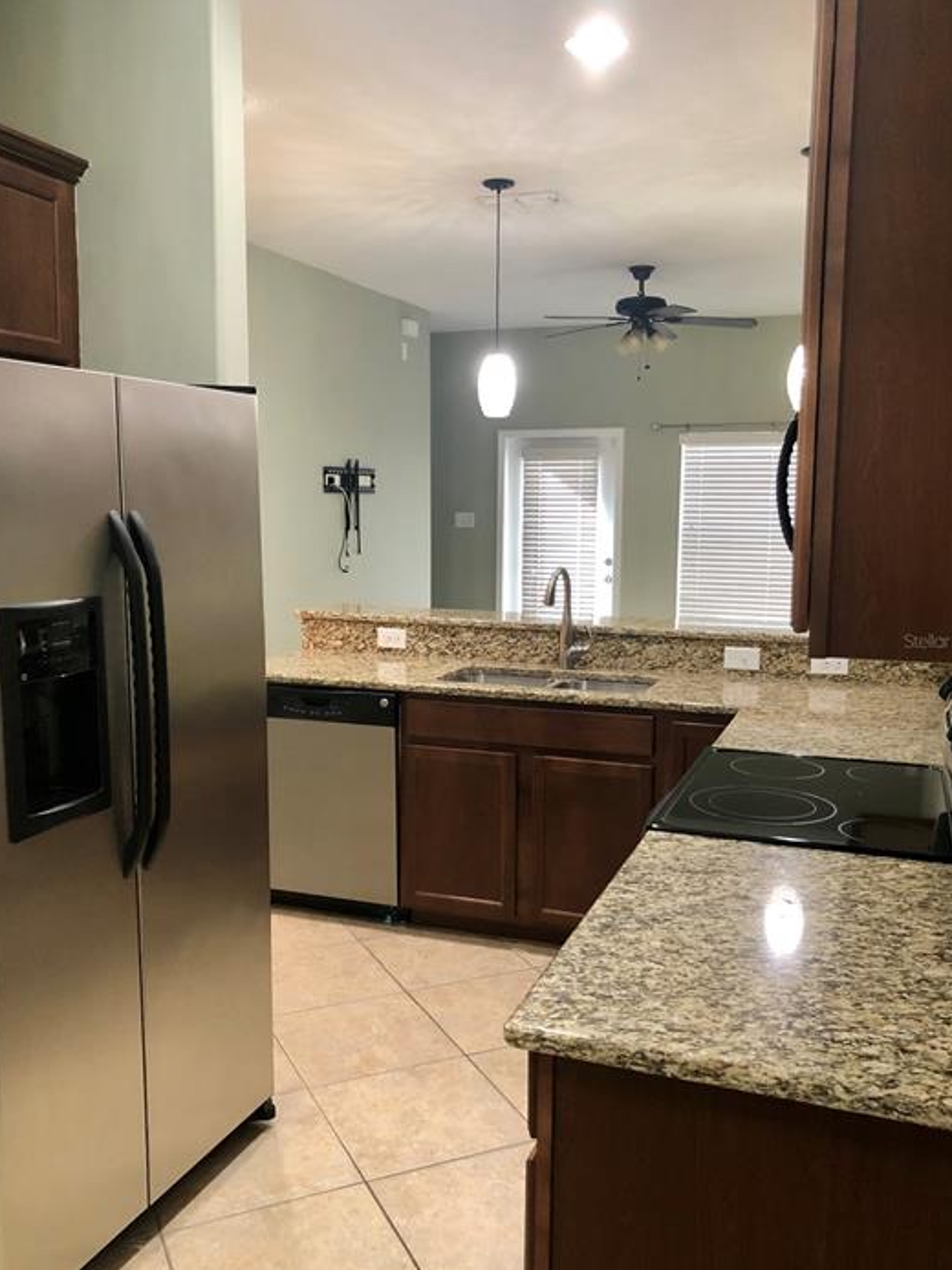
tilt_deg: -7.0
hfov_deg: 45.4
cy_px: 640
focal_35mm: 31
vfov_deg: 58.4
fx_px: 1137
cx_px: 460
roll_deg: -0.8
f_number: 1.8
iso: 64
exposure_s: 1/15
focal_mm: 3.99
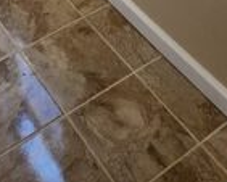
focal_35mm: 72
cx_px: 34
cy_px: -264
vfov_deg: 14.0
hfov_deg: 25.8
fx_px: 484
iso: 80
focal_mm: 2.2
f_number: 2.2
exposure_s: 1/120
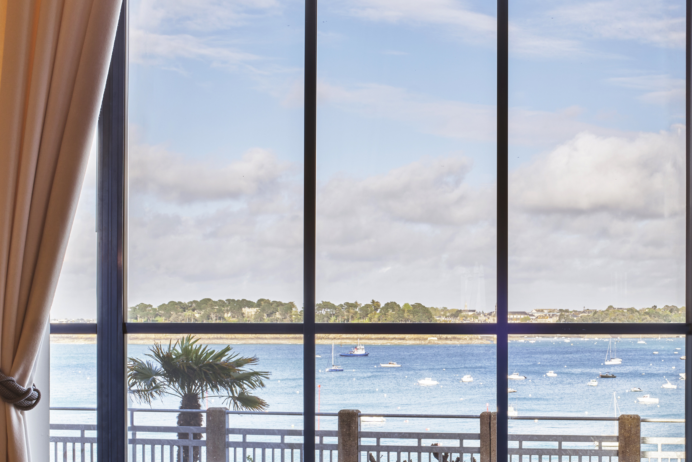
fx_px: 1288
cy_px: 325
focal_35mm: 67
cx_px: 514
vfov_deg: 20.2
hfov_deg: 29.6
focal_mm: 35
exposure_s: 1/6
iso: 50
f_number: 16
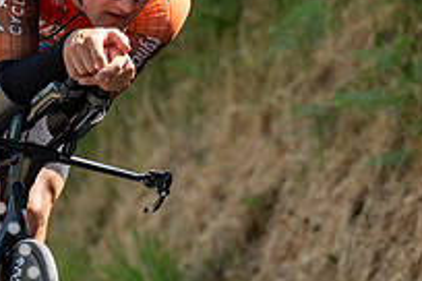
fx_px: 8932
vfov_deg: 1.8
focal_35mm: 762
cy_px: 167
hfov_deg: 2.7
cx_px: 138
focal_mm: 200
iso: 320
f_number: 3.5
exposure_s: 1/1000
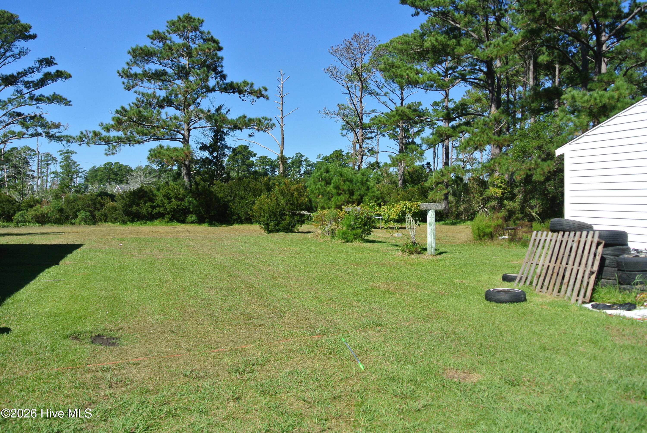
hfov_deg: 60.2
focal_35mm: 31
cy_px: 216
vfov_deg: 42.4
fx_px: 558
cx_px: 324
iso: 100
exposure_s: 1/800
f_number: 4.5
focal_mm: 11.8
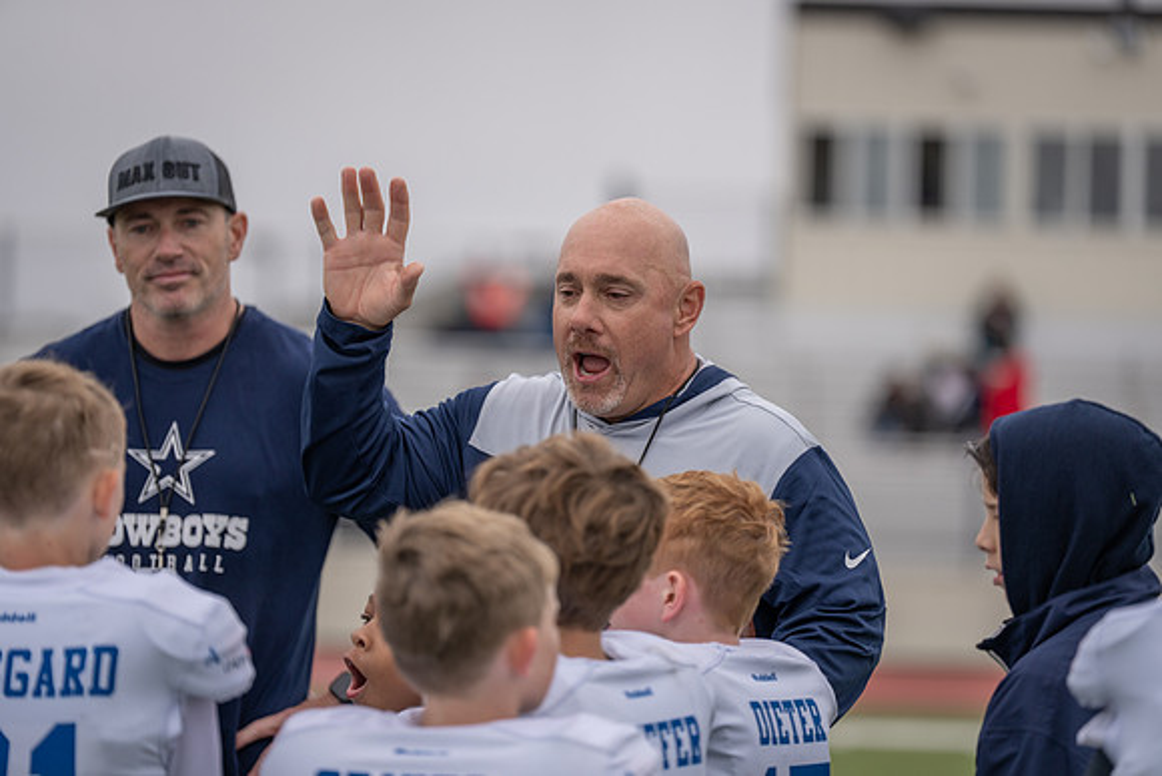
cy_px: 388
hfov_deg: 12.0
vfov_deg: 8.0
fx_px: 5521
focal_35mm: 171
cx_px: 581
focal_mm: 171
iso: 200
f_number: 2.8
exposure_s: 1/1250
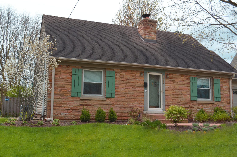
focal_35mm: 38
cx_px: 116
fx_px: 250
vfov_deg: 34.9
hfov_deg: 50.8
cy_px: 78
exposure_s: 1/250
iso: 110
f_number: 8
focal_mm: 24
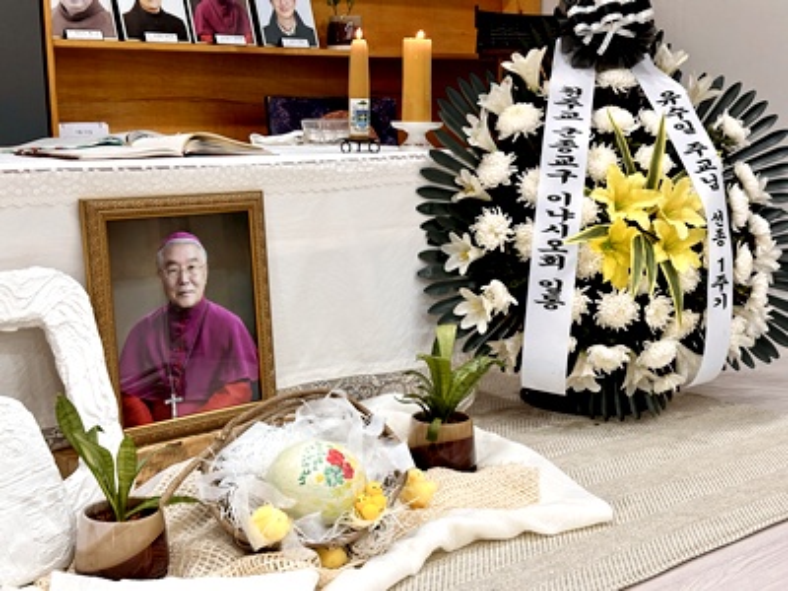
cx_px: 394
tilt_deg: -10.8
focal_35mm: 48
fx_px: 1093
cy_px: 296
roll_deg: -0.1
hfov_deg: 39.7
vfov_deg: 30.3
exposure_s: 1/60
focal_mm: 6.86
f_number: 1.78
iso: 80
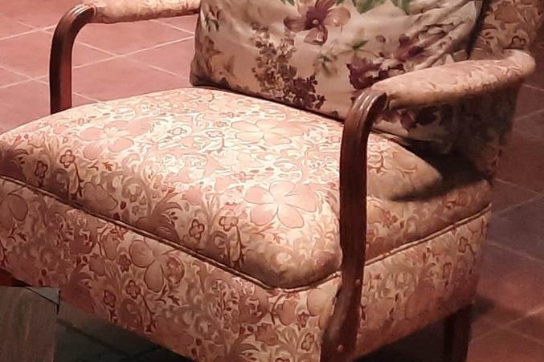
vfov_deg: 11.5
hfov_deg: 16.3
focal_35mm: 118
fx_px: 1783
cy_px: 31
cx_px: -199
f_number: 2
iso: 400
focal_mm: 4.6
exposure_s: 1/60
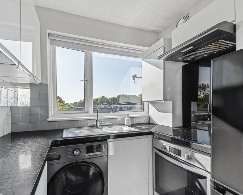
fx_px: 122
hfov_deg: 89.2
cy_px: 105
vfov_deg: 76.9
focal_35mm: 17
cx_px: 107
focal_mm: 14
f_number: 7.1
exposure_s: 1/200
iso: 400
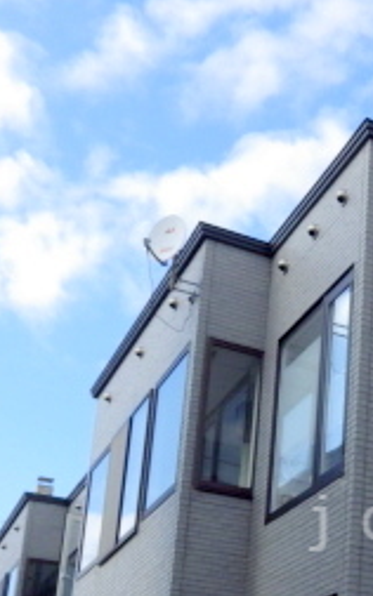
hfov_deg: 20.3
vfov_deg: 33.0
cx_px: 470
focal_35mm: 59
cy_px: 523
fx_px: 960
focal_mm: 4
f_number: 3.1
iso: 100
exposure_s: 1/640
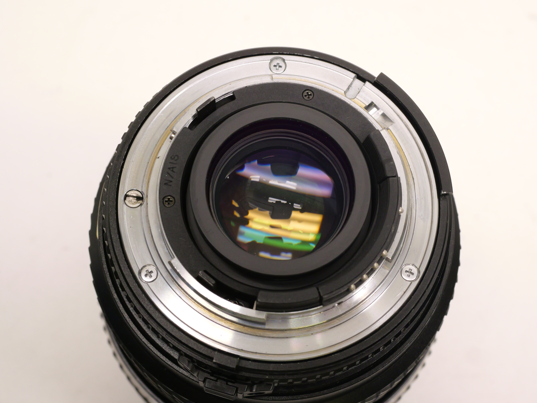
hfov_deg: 29.4
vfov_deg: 22.3
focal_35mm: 66
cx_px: 285
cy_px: 195
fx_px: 1024
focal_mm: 30
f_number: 8
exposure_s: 1/50
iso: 1600
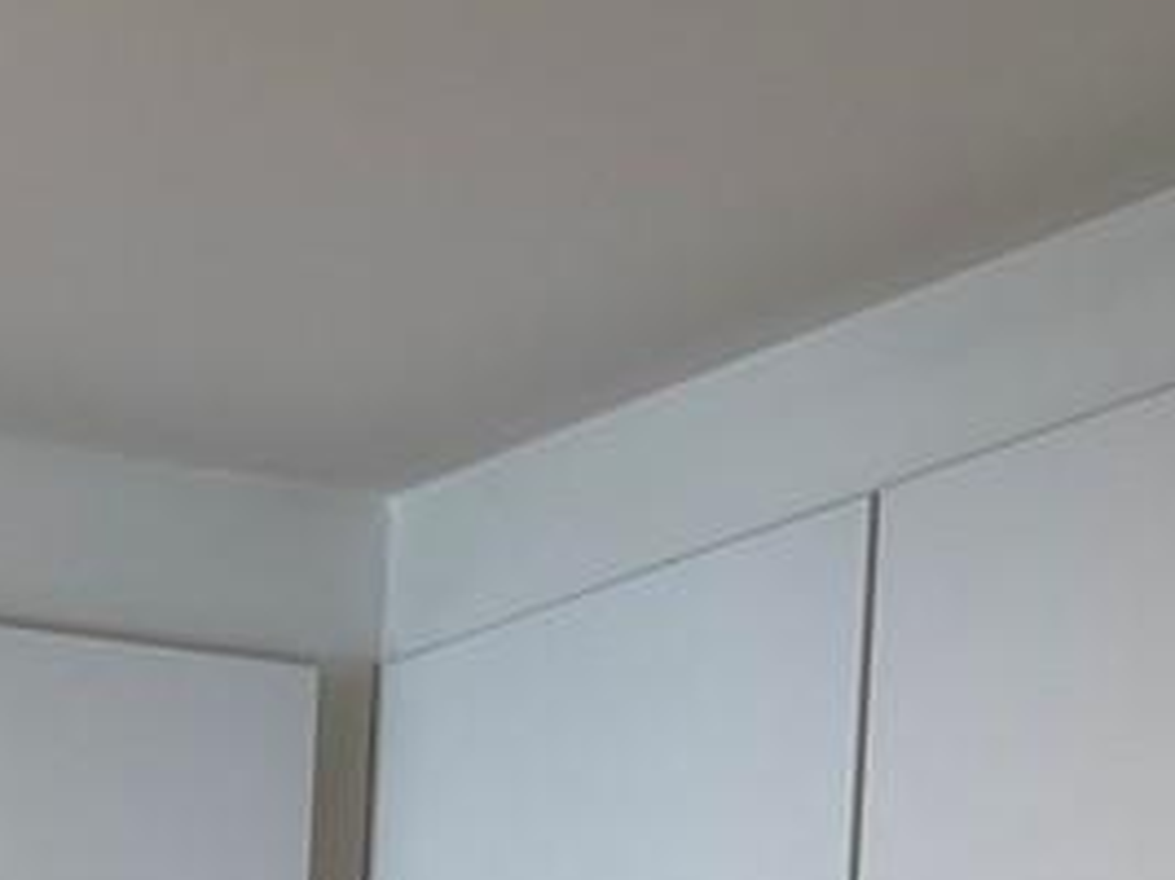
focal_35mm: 144
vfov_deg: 8.9
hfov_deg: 13.2
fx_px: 4886
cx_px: -370
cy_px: 2354
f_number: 1.78
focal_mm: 6.76
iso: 80
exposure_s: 1/120
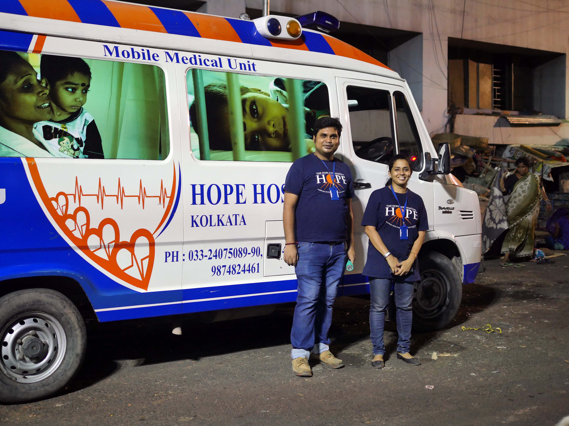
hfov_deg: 38.2
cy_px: 213
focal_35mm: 50
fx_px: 822
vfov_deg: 29.1
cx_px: 284
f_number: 1.4
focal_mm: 25
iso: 800
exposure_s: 1/80
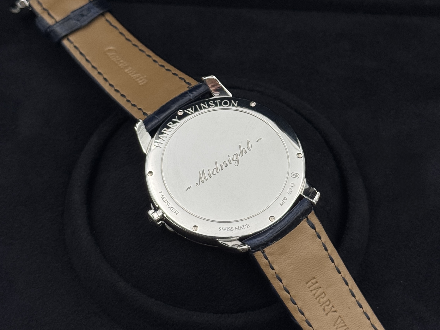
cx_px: 220
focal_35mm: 48
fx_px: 610
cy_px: 165
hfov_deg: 39.7
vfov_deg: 30.3
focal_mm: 6.76
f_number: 1.78
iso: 64
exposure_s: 1/290
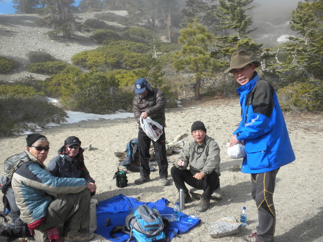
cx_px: 162
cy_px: 121
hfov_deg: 50.1
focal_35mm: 37
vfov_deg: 38.7
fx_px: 345
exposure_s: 1/414
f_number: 3.5
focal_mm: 6.6
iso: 64
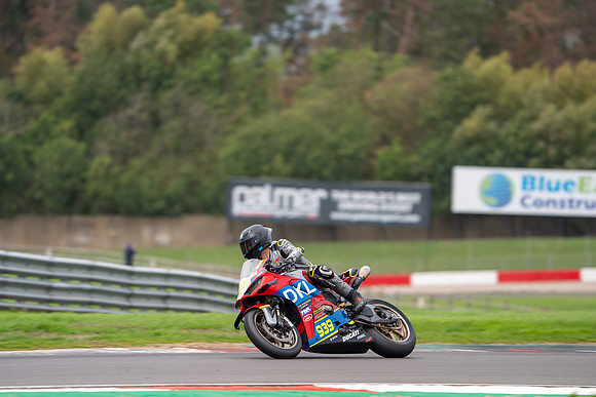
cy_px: 198
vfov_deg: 3.4
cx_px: 298
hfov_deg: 5.2
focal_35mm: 400
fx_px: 6623
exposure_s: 1/400
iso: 125
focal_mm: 400
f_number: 4.5
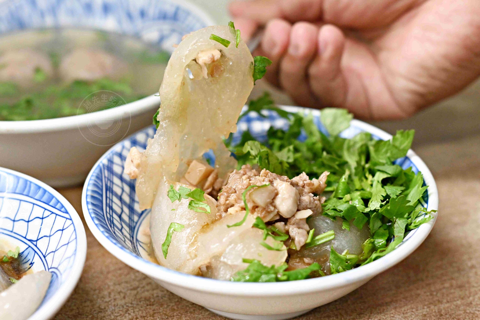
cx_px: 240
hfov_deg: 27.0
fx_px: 1000
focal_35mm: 75
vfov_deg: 18.2
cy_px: 160
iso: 3200
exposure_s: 1/200
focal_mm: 50
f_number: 3.2
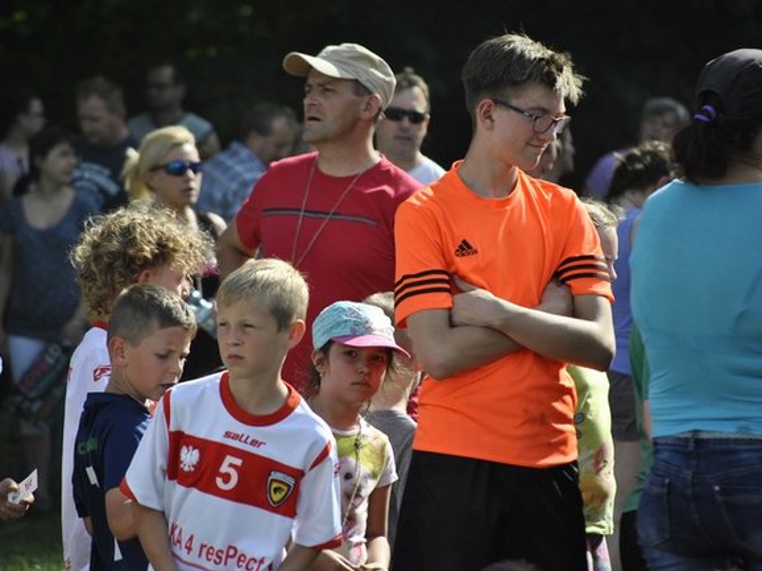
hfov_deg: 6.1
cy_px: 286
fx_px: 7151
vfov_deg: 4.6
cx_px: 392
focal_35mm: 325
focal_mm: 200
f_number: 5.6
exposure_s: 1/500
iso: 220
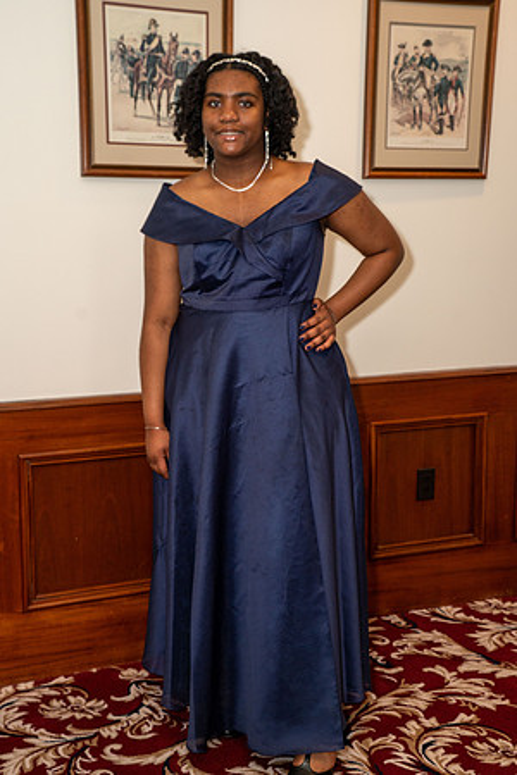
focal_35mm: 49
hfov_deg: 27.5
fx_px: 1055
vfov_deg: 40.3
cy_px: 388
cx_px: 258
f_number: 5.6
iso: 1250
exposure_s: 1/60
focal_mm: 49
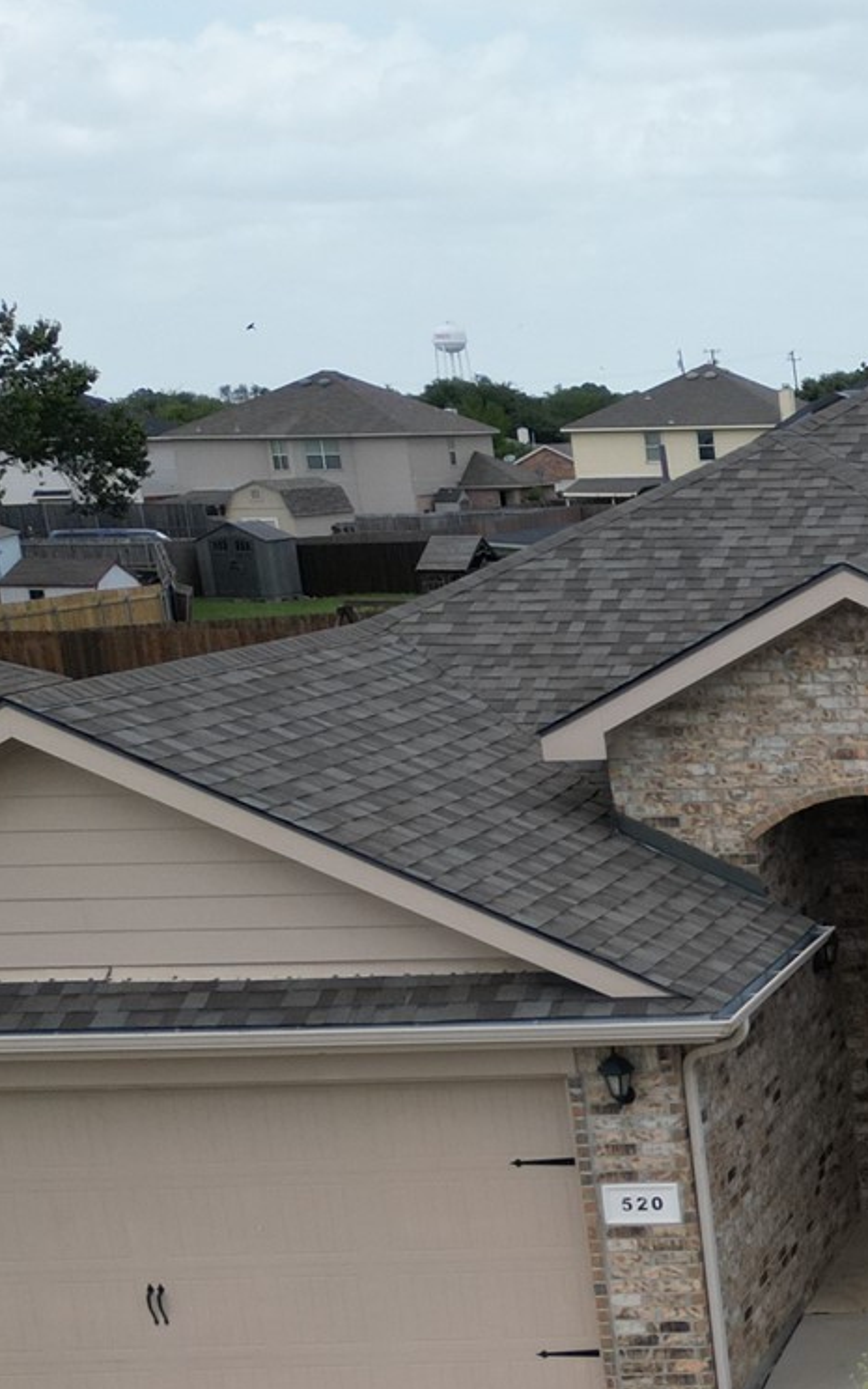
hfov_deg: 16.4
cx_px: 1432
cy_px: 1217
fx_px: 2649
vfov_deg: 28.4
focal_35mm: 70
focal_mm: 6.72
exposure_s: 1/2500
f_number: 1.7
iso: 120
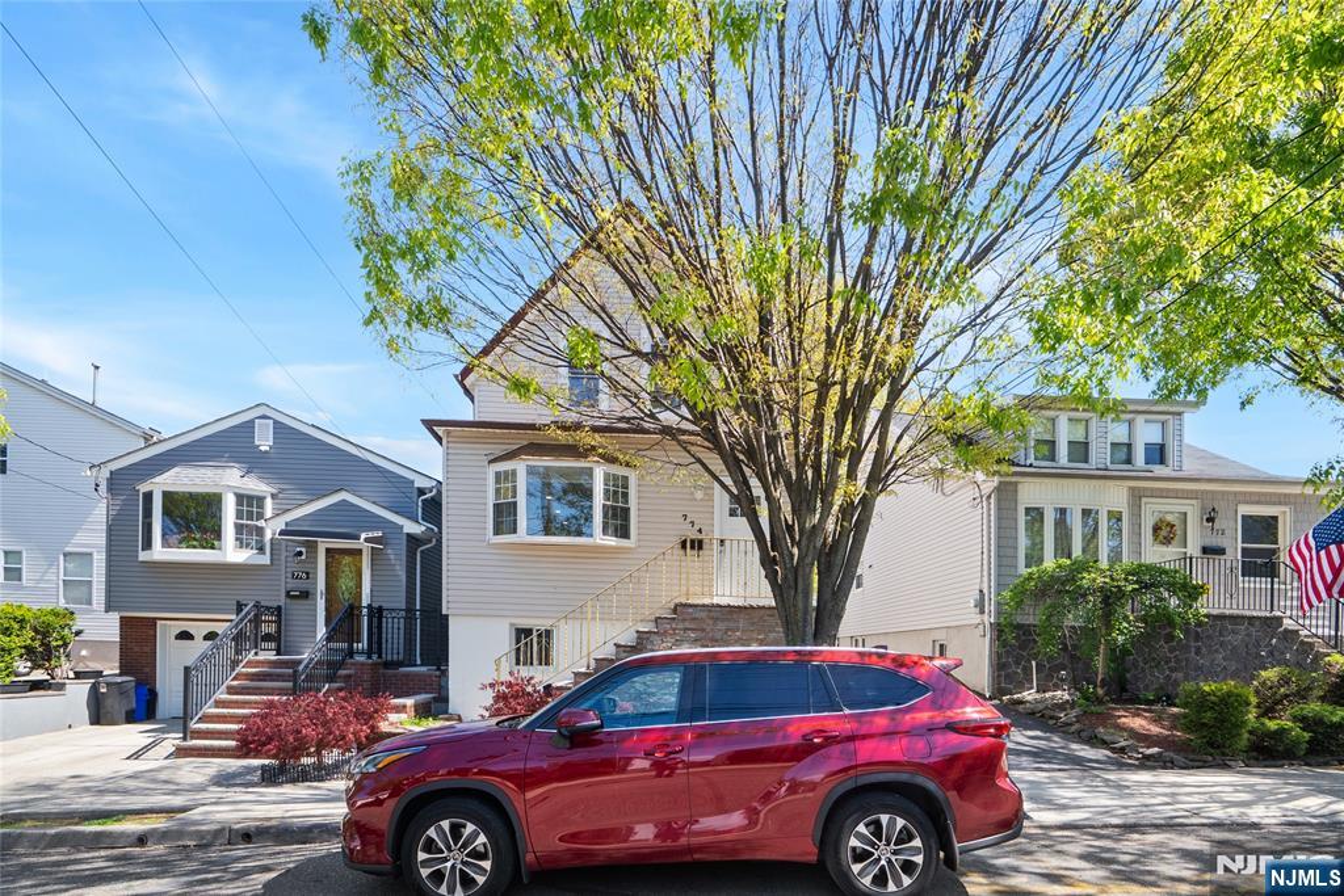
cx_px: 672
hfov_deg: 96.7
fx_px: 597
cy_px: 448
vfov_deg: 73.8
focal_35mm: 16
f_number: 8
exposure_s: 1/100
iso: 100
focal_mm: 16
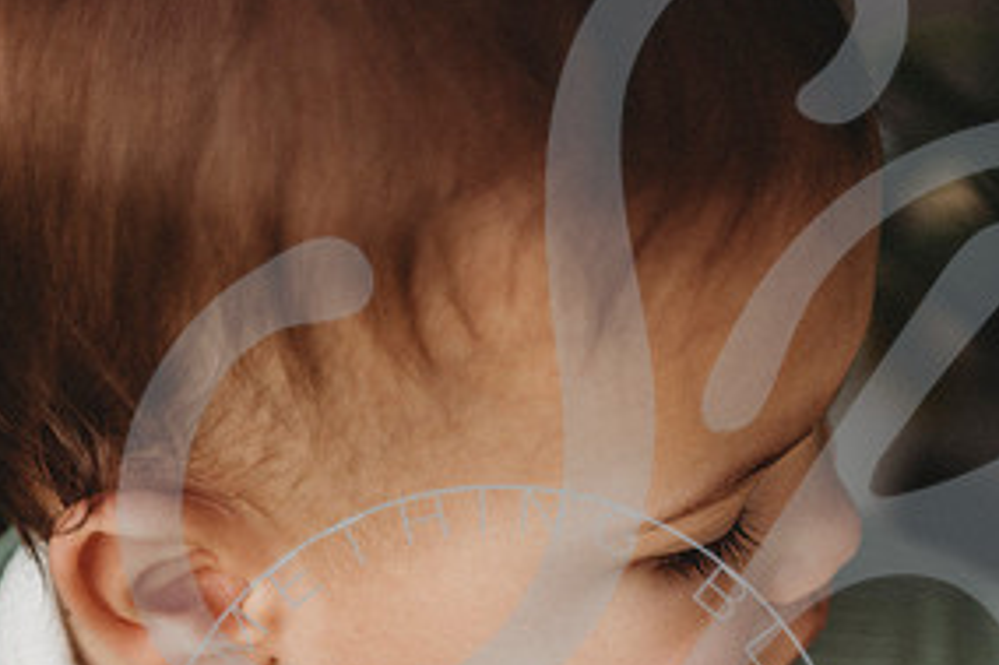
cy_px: 551
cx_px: 675
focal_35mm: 143
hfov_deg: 14.3
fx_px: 3966
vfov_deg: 9.6
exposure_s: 1/400
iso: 100
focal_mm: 70
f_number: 2.8
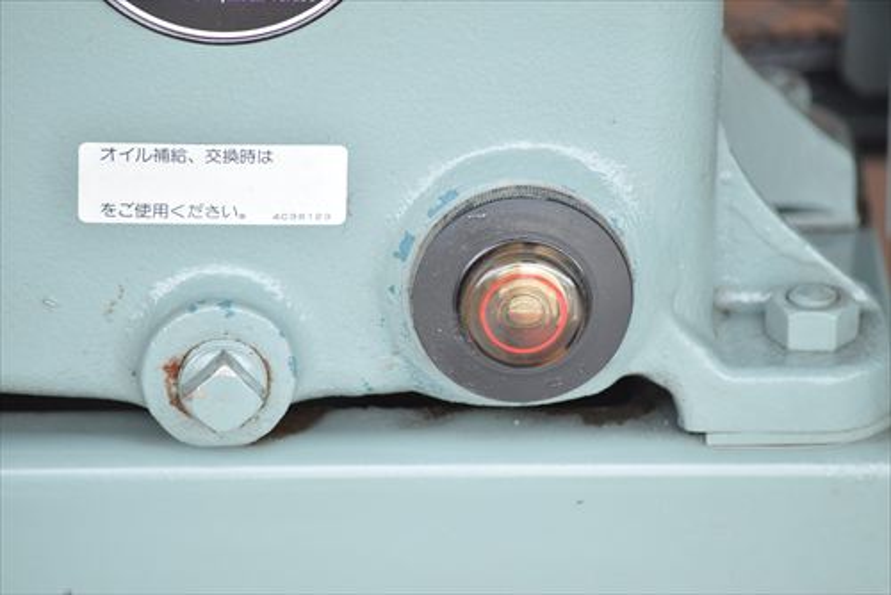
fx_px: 10029
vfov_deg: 3.4
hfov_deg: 5.1
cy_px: 298
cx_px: 446
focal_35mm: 405
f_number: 6.3
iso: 1250
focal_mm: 270
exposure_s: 1/400
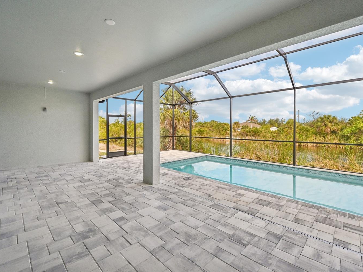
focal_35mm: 16
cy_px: 130
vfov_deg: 78.0
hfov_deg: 94.5
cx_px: 179
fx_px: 168
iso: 400
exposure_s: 1/500
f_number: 8
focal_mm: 14
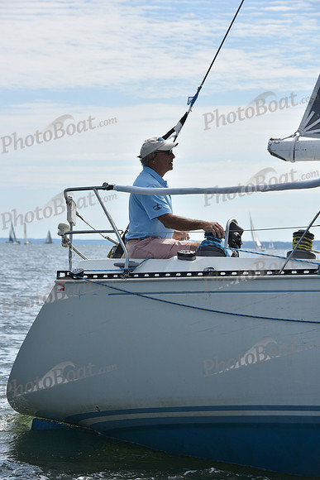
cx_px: 160
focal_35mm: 130
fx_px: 1732
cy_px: 240
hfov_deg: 10.6
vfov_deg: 15.8
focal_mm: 130
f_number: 10
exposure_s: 1/1000
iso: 320
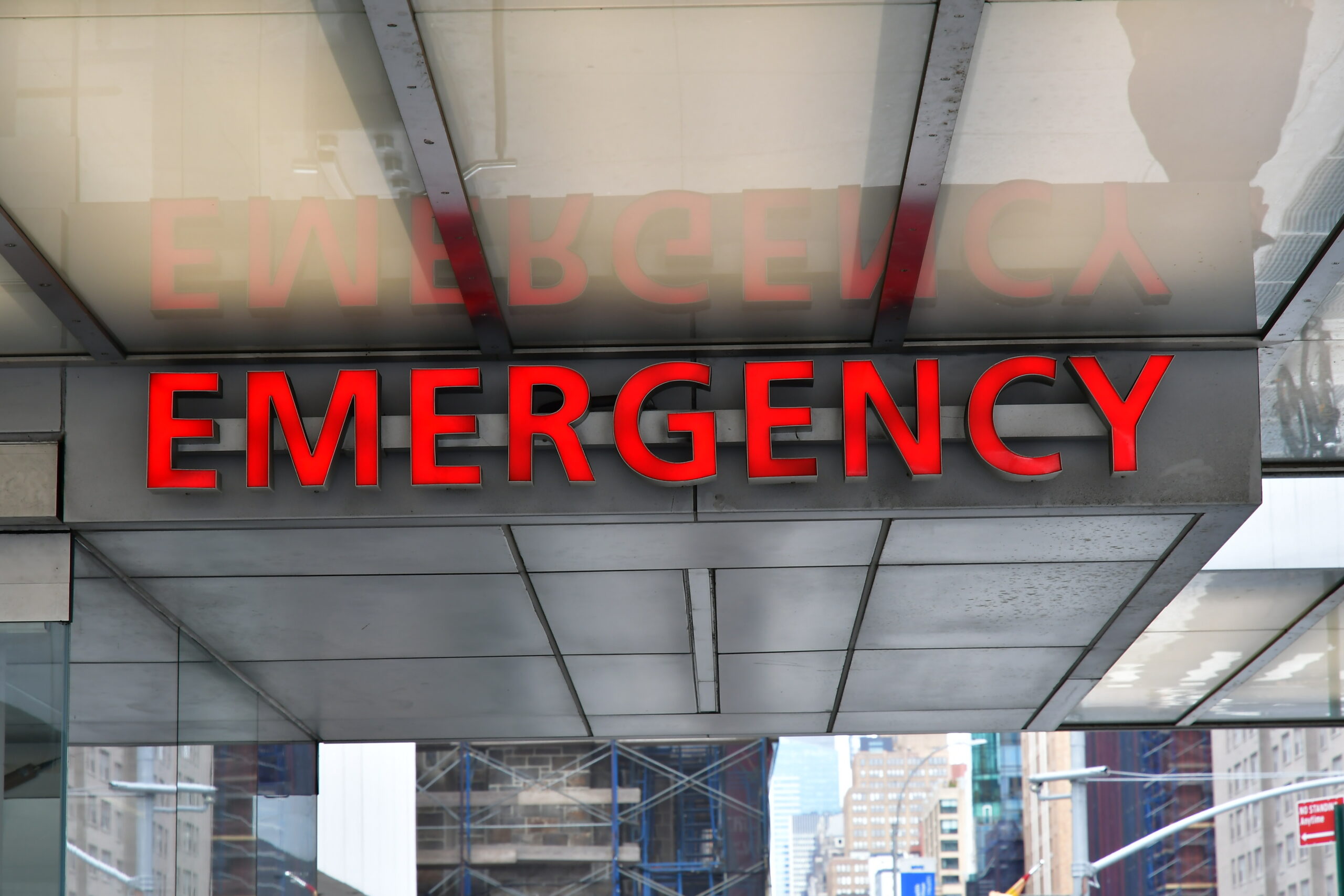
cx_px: 672
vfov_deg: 15.2
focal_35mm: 90
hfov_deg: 22.6
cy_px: 448
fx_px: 3360
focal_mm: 60
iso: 200
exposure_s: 1/60
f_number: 8
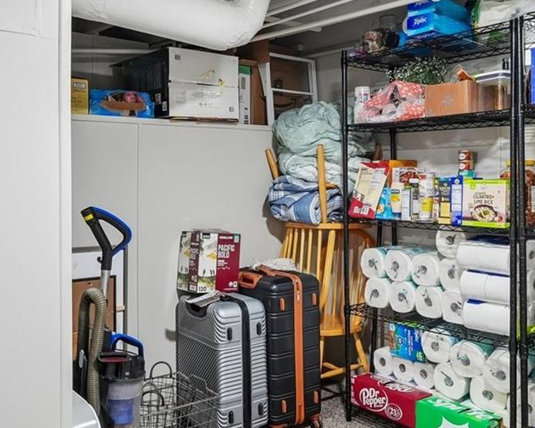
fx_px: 570
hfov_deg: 50.3
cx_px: 277
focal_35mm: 36
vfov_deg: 40.9
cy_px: 172
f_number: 8
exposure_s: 1/13
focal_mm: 10
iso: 800
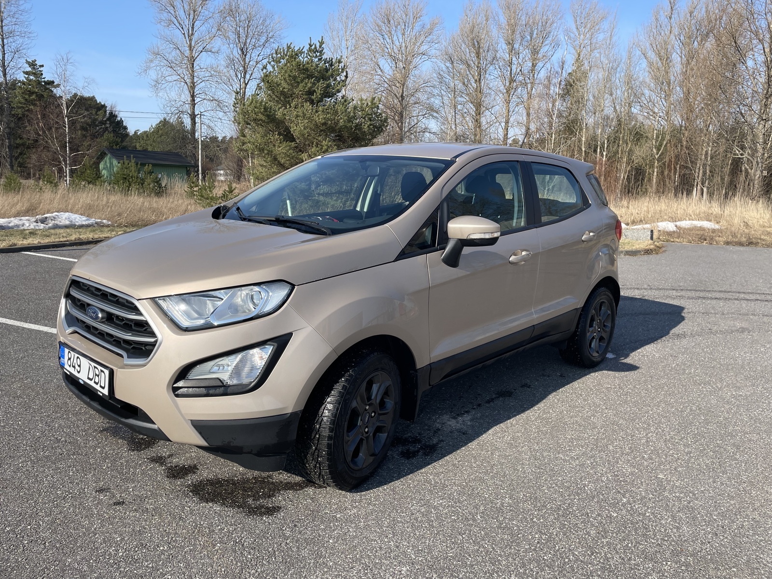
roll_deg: -0.4
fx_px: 580
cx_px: 386
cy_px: 290
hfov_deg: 67.3
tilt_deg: -9.4
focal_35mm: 26
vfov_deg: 53.1
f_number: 1.6
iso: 32
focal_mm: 4.2
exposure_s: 1/2451
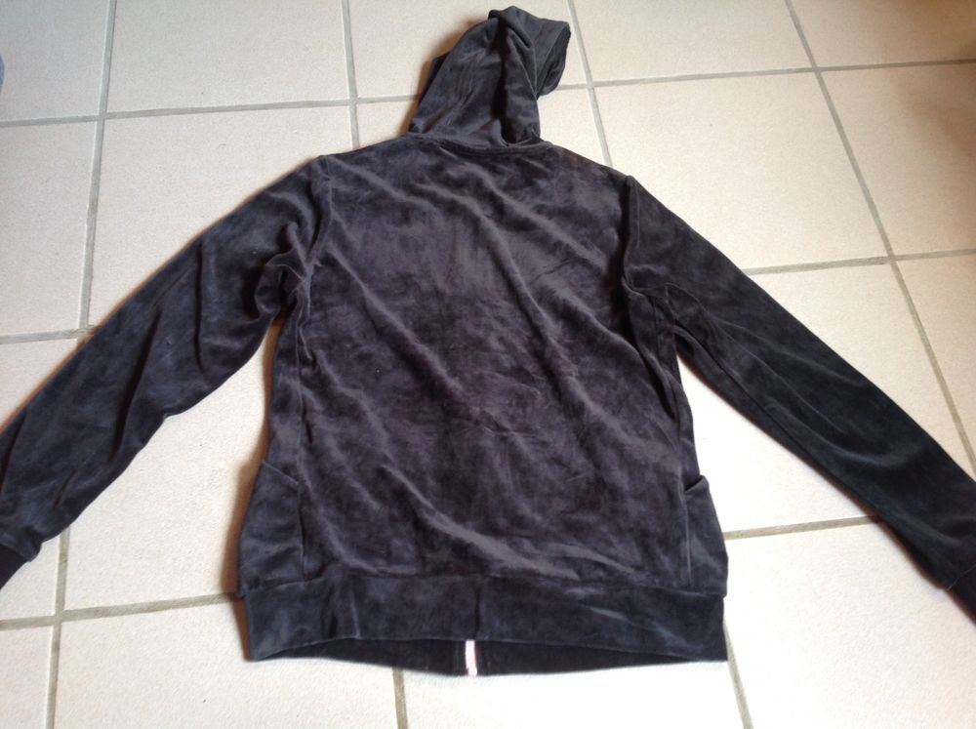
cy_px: 364
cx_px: 488
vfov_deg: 40.6
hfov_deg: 52.7
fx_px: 985
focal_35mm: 35
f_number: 2.4
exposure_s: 1/15
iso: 100
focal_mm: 4.28
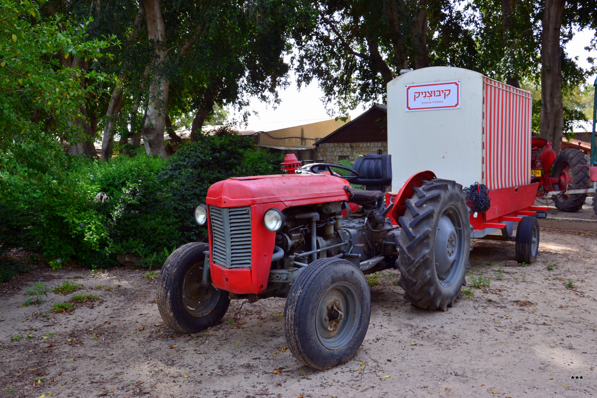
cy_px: 199
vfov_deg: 40.0
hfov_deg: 57.2
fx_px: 547
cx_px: 298
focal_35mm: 33
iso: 400
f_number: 9
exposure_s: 1/125
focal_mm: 22
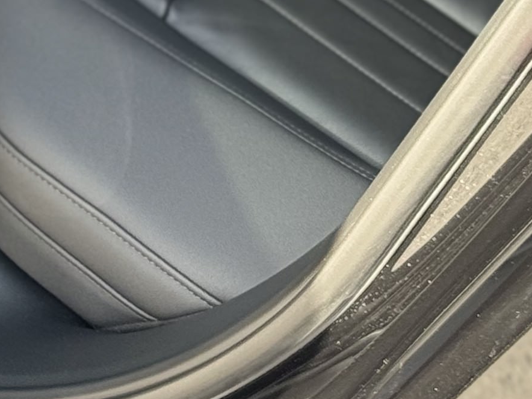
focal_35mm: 219
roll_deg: +2.6
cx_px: -456
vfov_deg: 6.6
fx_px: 3366
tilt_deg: -21.4
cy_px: -352
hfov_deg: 8.6
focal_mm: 6.76
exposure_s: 1/317
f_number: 1.78
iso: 64
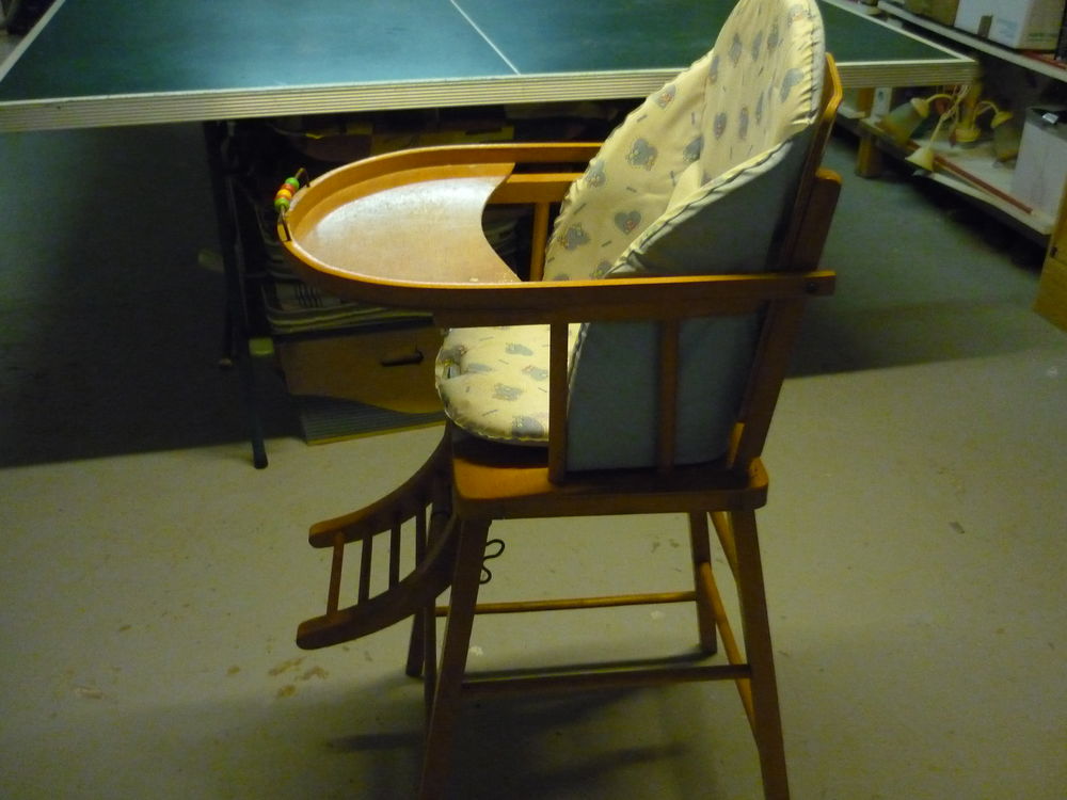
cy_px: 400
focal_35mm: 33
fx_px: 1017
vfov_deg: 42.9
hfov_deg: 55.4
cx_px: 534
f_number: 2.8
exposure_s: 1/20
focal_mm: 5.5
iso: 800
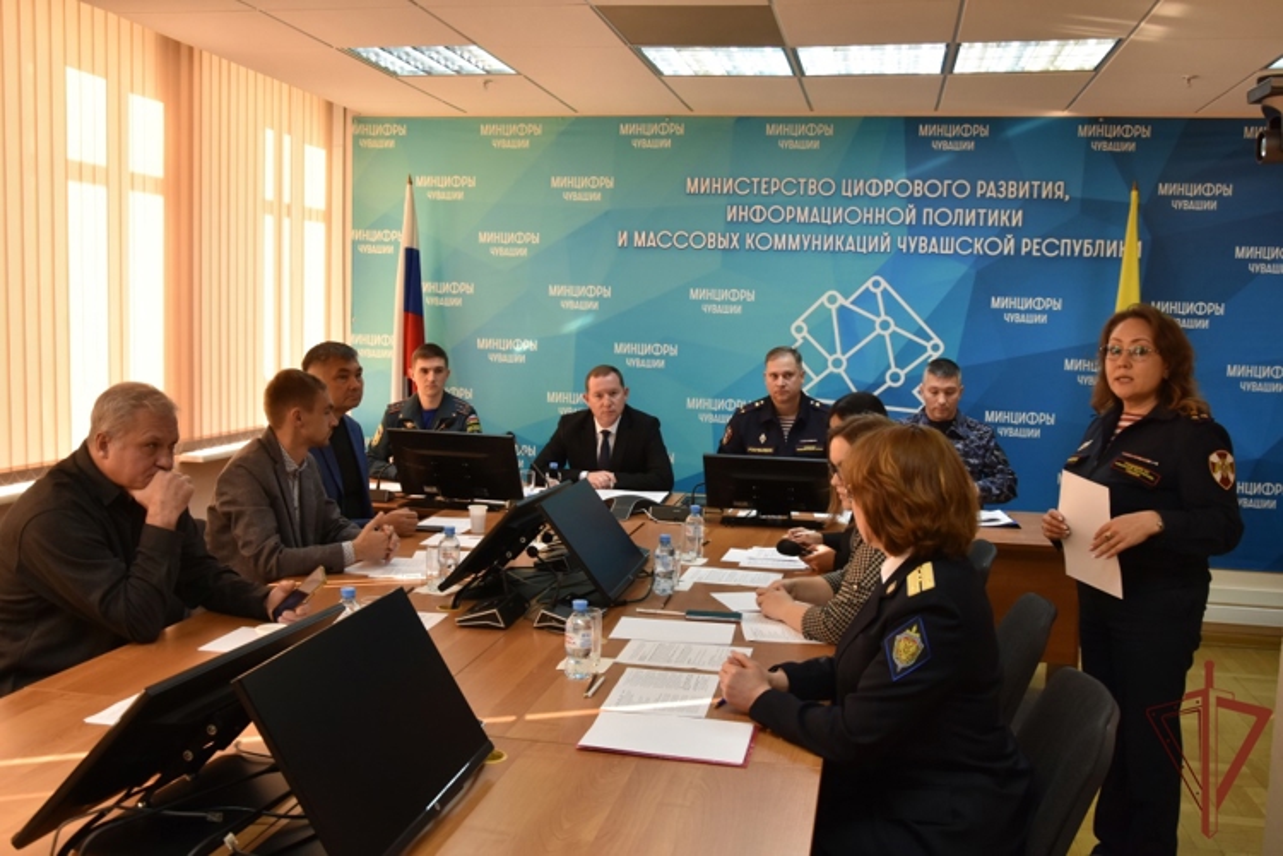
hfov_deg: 57.2
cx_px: 642
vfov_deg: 40.0
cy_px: 428
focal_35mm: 33
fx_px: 1176
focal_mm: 22
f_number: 6.3
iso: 640
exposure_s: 1/80
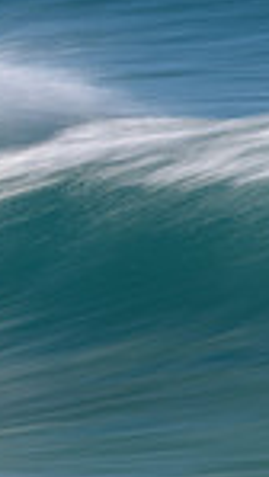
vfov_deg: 1.1
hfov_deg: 0.6
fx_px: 25812
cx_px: -528
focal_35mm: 2039
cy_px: 171
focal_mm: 500
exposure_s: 1/13
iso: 31
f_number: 16
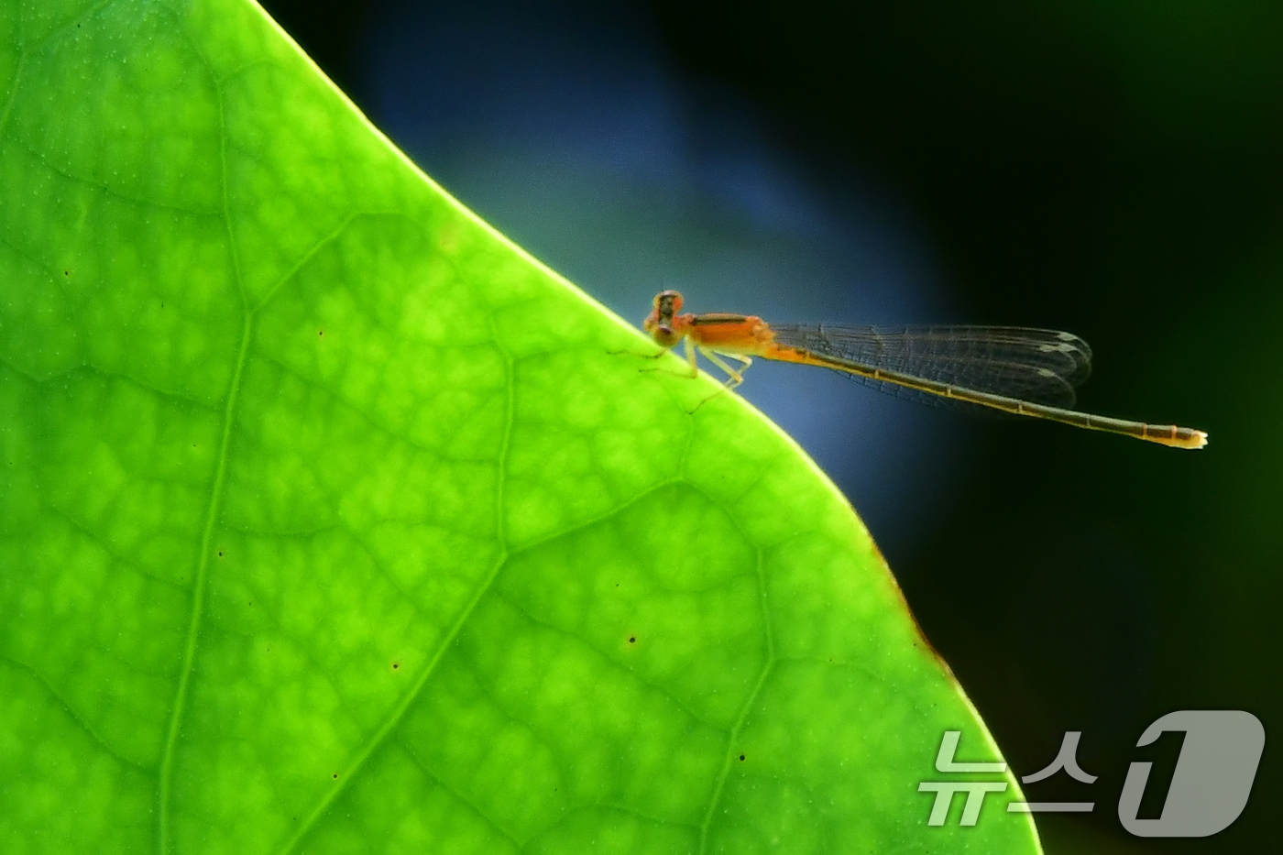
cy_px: 428
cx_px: 642
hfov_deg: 6.9
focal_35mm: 300
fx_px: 10690
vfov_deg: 4.6
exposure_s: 1/1000
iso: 640
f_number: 6.3
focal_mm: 300
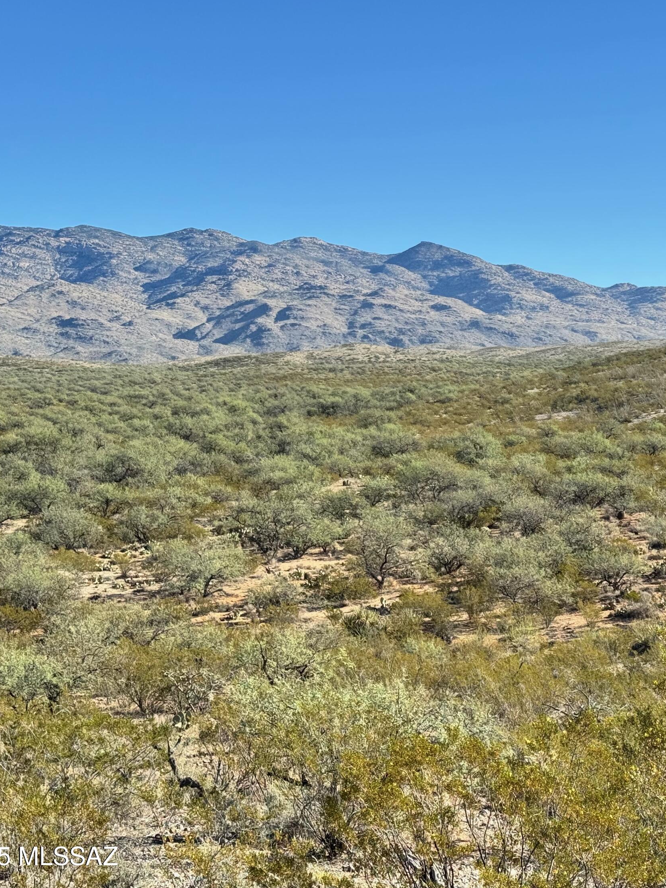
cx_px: 535
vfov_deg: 29.8
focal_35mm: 65
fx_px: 1667
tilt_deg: -2.8
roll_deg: +0.4
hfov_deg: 22.3
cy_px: 447
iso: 64
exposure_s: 1/2415
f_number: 1.78
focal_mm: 6.76
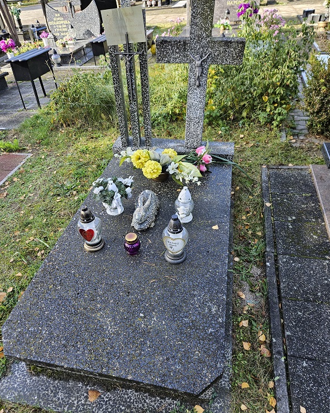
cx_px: 160
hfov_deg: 56.8
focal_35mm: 25
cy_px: 220
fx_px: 305
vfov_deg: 68.0
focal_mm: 5.4
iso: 40
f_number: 1.8
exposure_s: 1/220
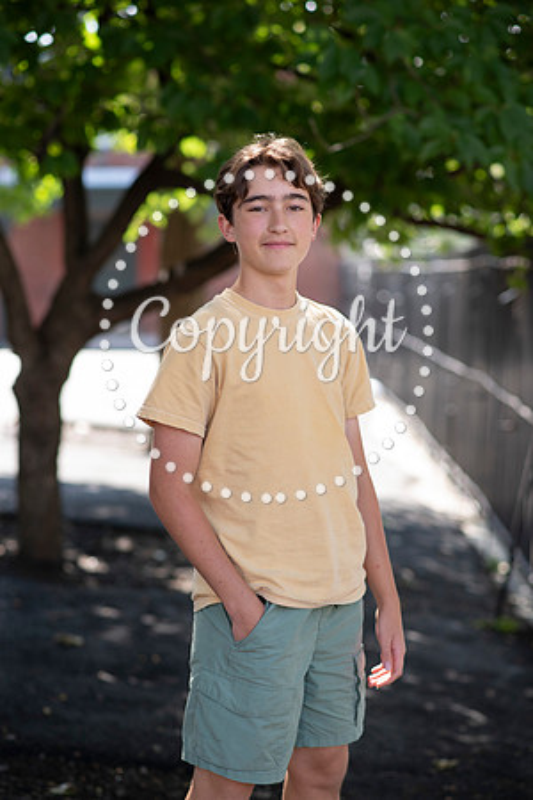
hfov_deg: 16.1
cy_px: 400
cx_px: 266
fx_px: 1888
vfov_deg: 23.9
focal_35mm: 85
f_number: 2.8
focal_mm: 85
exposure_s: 1/320
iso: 200
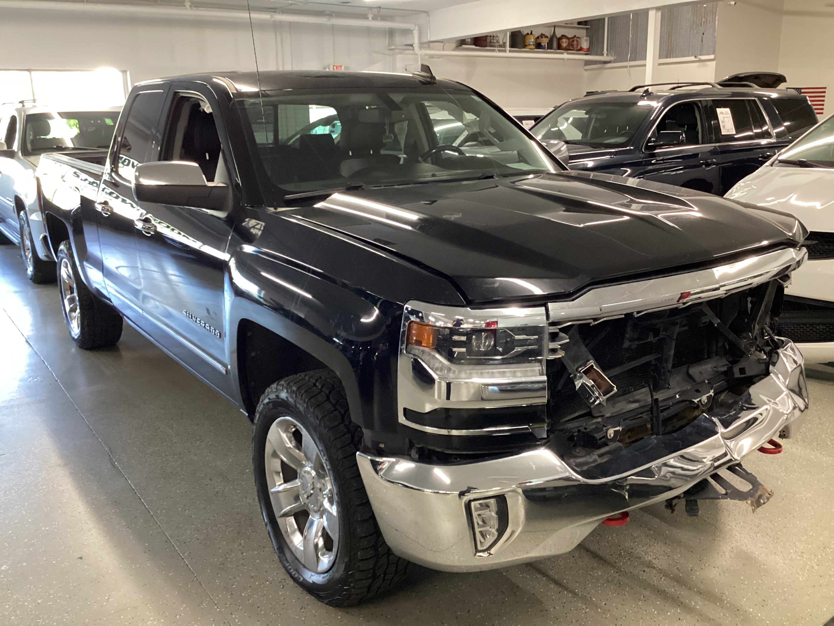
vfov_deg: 45.4
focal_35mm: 31
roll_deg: +1.0
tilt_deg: -17.5
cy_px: 313
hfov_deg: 58.4
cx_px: 417
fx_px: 747
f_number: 2.4
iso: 400
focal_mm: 3.3
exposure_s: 1/60
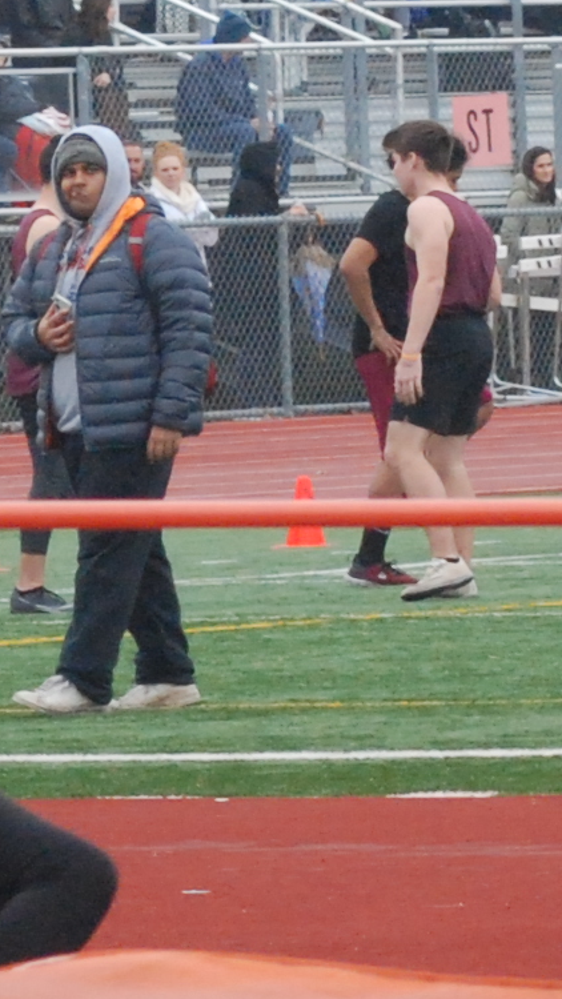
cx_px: 286
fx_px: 14621
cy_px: 409
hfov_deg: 2.2
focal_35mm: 552
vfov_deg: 3.9
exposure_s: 1/800
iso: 1000
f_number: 7.1
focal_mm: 68
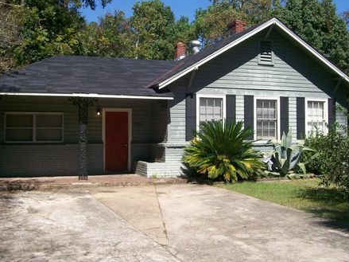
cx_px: 154
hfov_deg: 45.7
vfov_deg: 35.1
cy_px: 120
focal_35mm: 41
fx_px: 413
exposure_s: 1/567
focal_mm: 6
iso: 80
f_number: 4.8
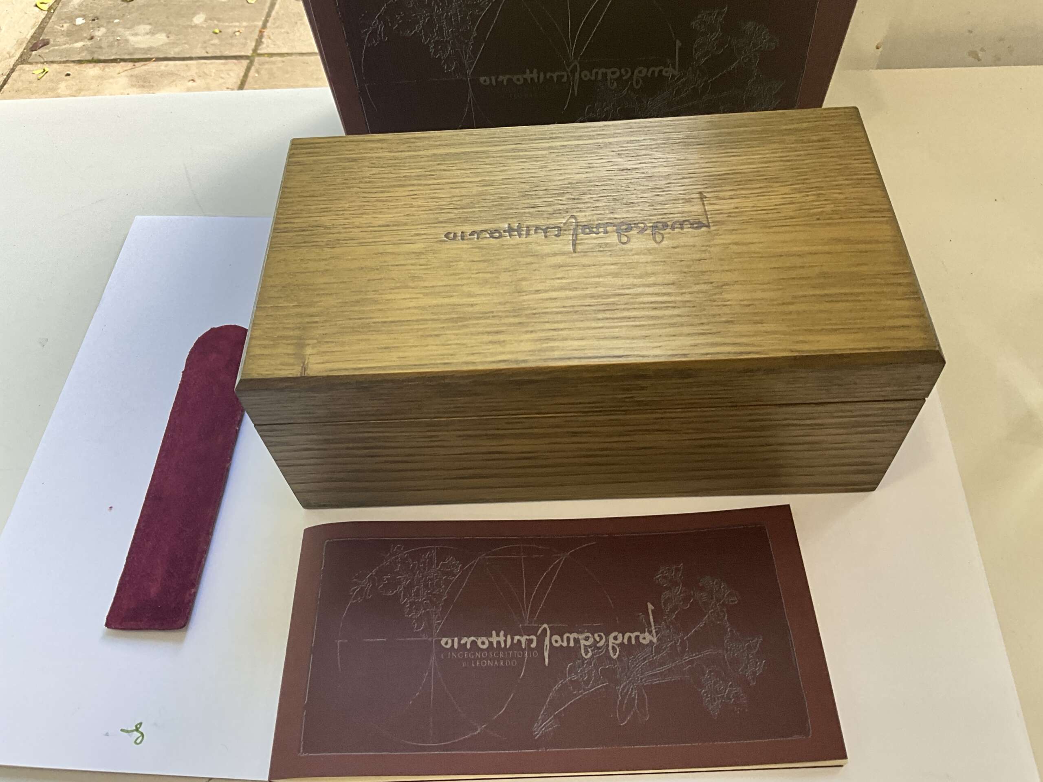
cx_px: 522
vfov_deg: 48.2
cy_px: 391
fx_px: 874
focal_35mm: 29
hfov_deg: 61.7
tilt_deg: -55.4
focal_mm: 3
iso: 50
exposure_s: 1/100
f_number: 1.8
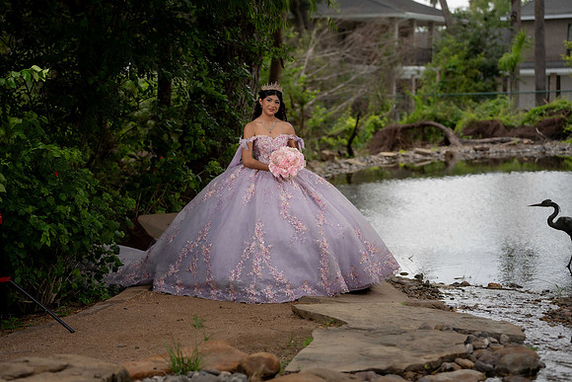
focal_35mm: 83
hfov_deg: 24.5
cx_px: 286
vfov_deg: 16.5
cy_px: 191
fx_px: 1319
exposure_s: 1/1000
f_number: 2.8
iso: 80
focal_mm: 83
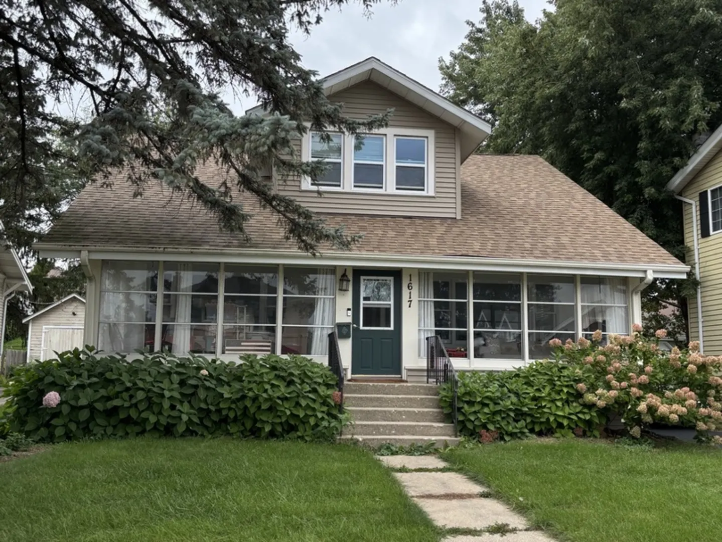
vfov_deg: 53.1
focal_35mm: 26
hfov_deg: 67.3
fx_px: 542
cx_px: 361
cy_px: 271
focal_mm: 5.96
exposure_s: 1/1311
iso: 50
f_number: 1.6
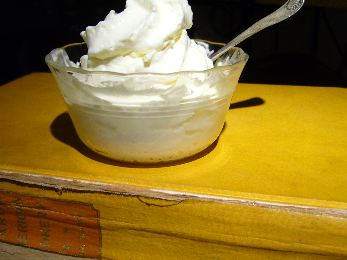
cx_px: 145
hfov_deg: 41.1
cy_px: 116
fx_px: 461
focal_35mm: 46
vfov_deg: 31.5
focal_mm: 5.8
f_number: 2.8
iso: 100
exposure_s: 1/15
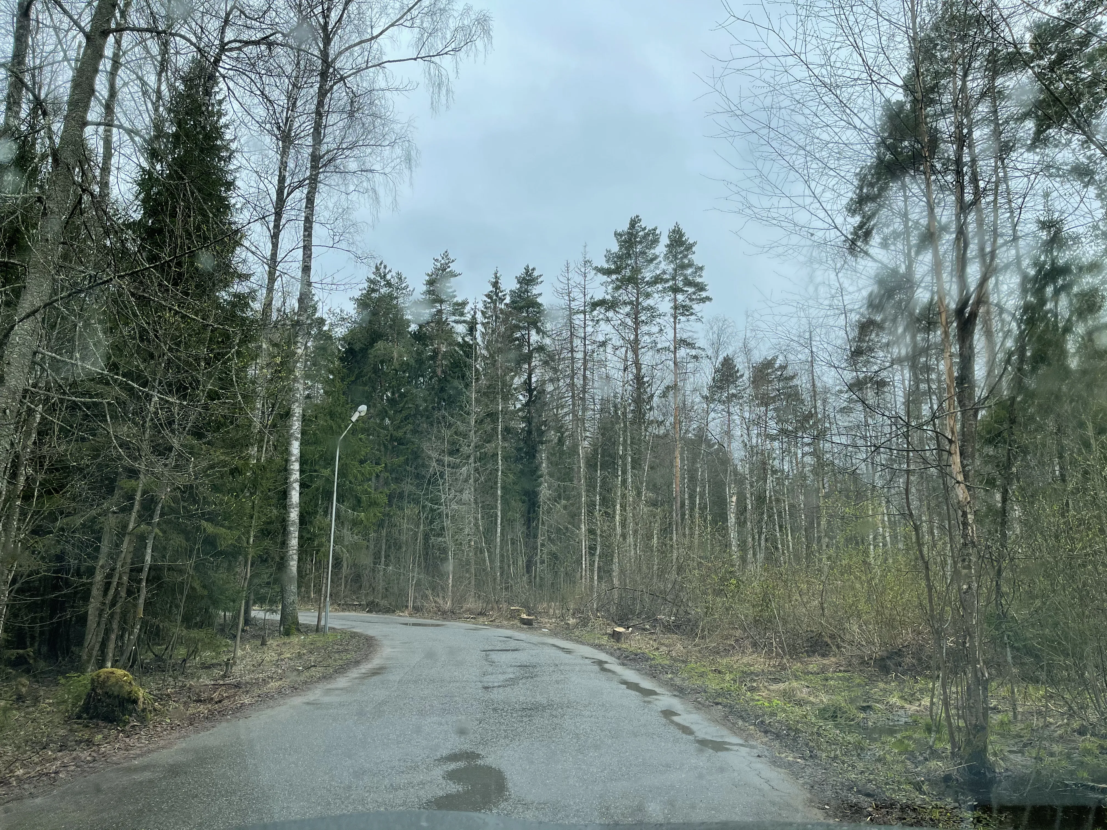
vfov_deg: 53.1
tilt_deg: +11.1
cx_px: 554
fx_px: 831
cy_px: 415
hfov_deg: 67.3
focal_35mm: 26
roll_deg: -0.2
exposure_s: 1/1553
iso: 32
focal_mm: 5.1
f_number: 1.6
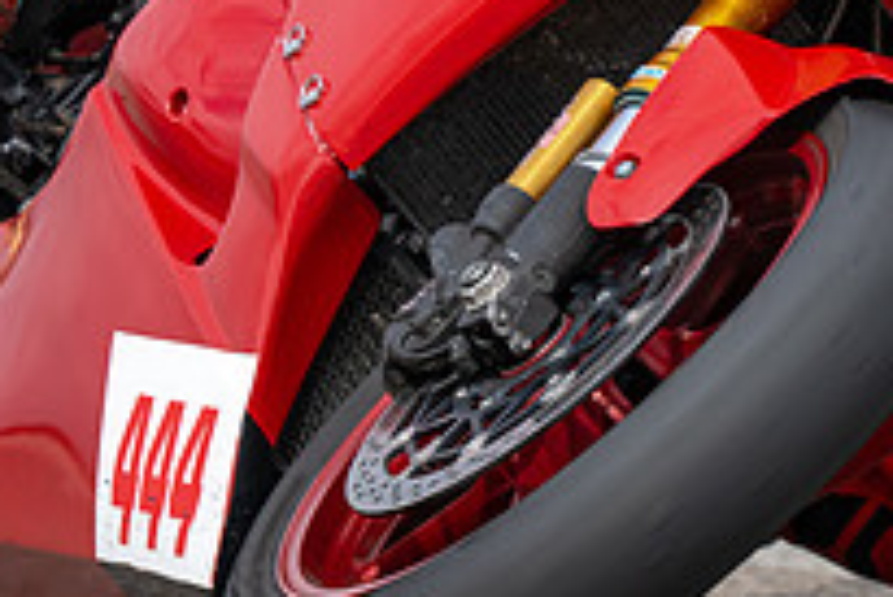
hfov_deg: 1.1
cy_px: -54
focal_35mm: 1953
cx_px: 469
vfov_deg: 0.7
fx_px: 48478
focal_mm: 600
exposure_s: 1/1250
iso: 280
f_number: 6.3
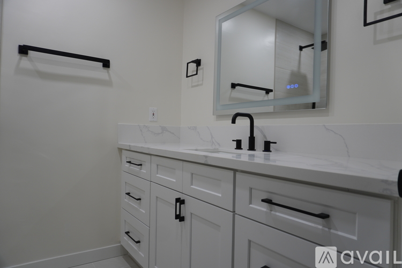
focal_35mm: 24
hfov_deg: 73.7
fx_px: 268
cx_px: 201
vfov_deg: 53.1
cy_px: 134
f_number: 4.5
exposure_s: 1/25
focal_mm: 16
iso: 100
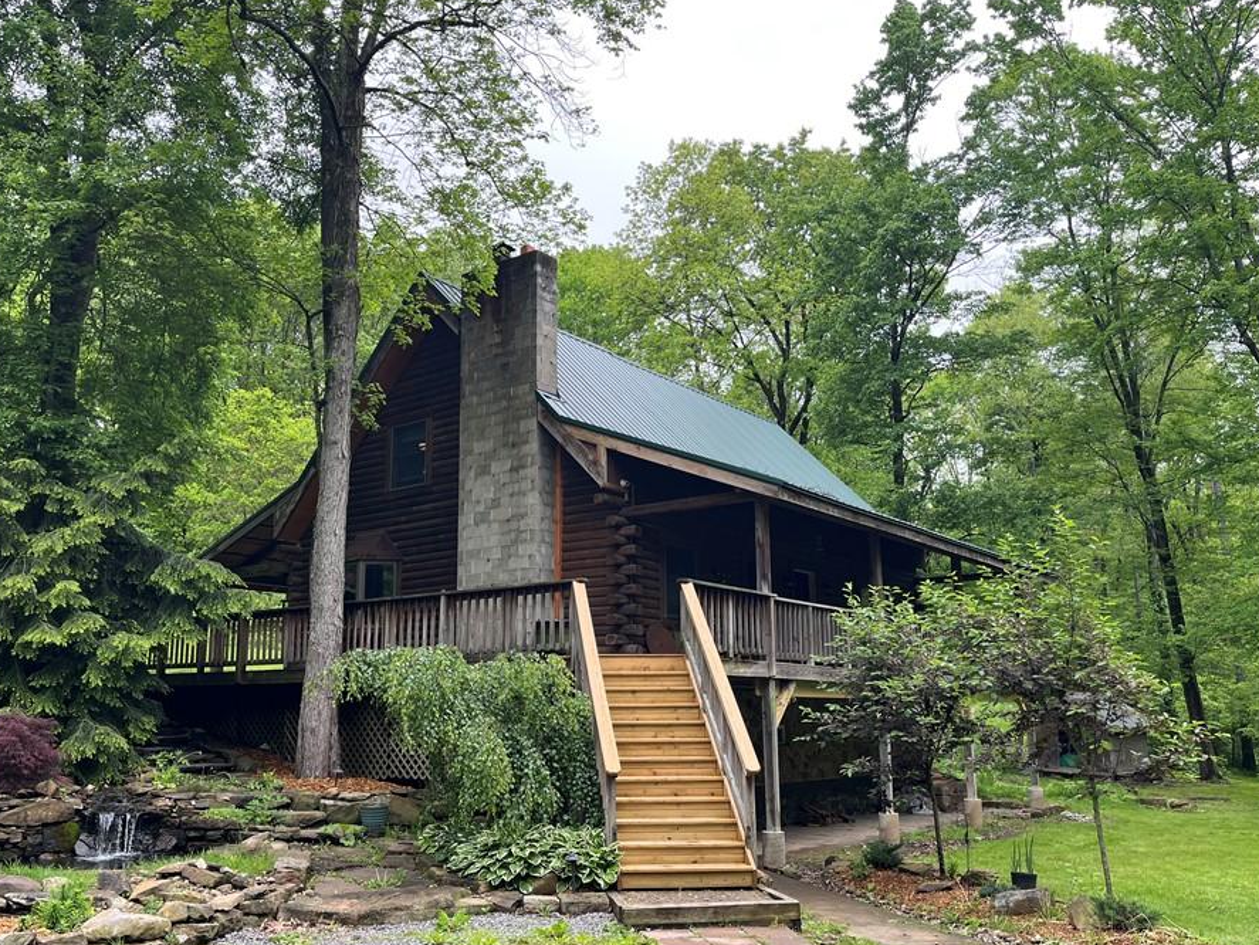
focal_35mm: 30
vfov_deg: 46.8
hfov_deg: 59.8
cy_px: 505
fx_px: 1092
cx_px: 572
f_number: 1.6
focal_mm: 5.1
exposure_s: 1/445
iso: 50
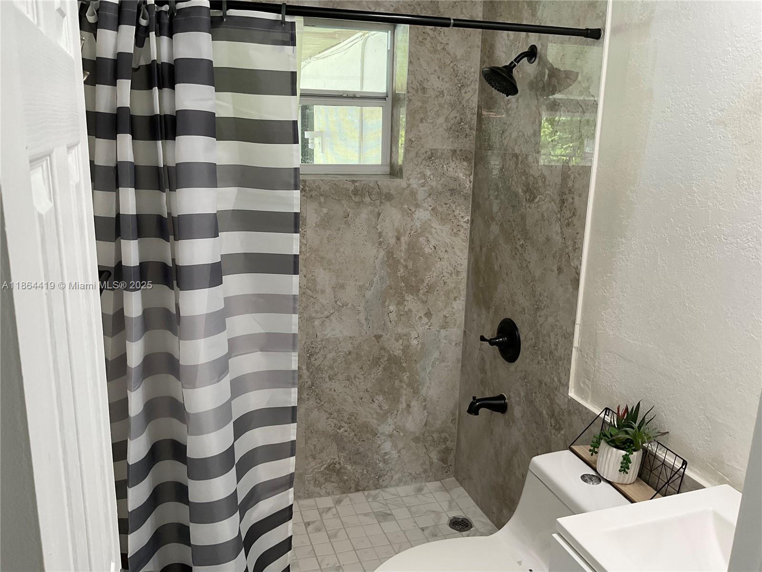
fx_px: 638
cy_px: 286
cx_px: 381
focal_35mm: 29
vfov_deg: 48.2
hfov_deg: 61.7
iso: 64
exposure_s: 1/60
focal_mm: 3
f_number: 1.8
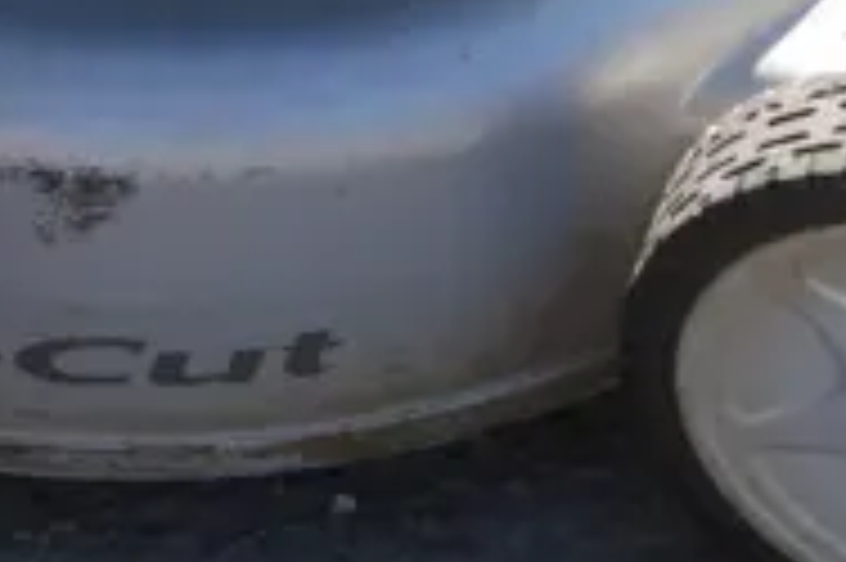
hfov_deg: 7.0
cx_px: -922
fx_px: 6668
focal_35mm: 284
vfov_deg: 4.7
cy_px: -744
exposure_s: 1/160
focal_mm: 25
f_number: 6.3
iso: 200
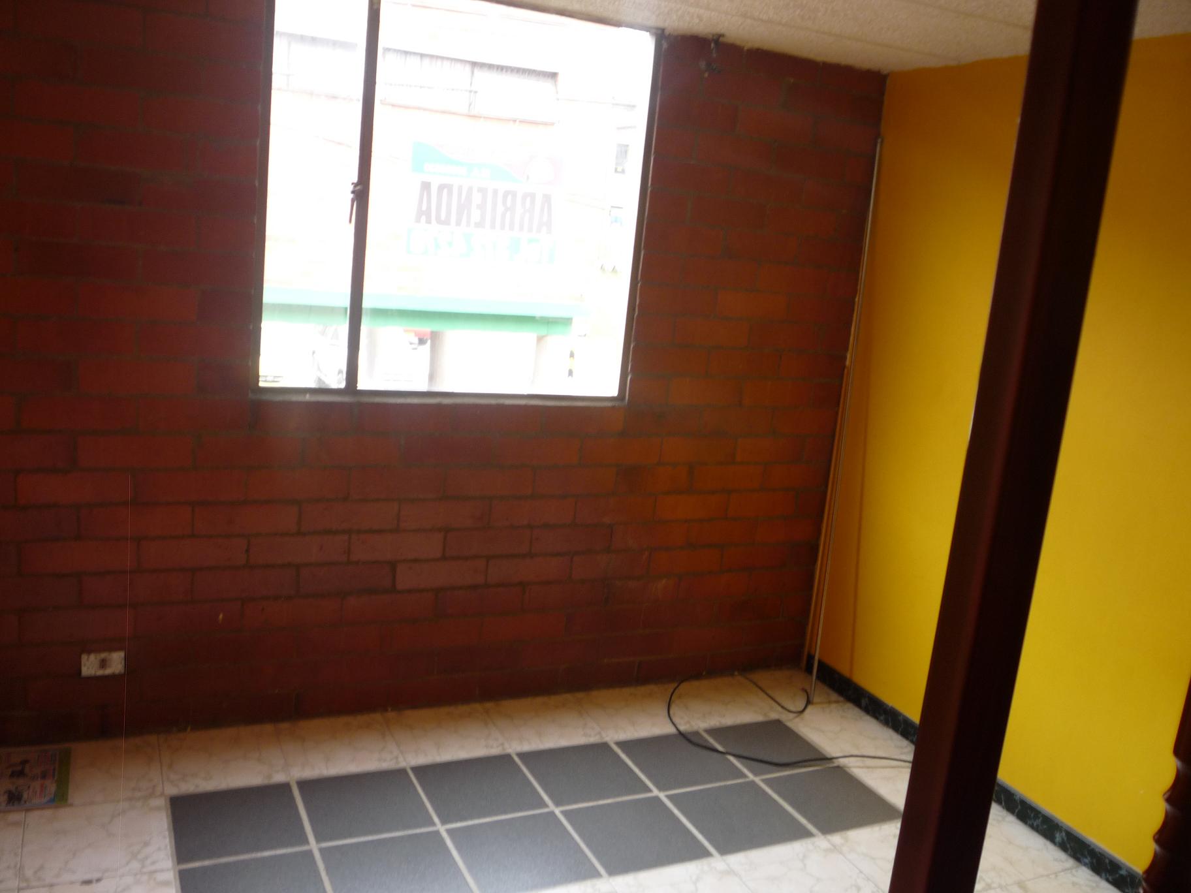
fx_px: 1032
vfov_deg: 46.8
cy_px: 446
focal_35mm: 30
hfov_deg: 60.0
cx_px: 596
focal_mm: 5.2
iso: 125
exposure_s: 1/30
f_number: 3.3
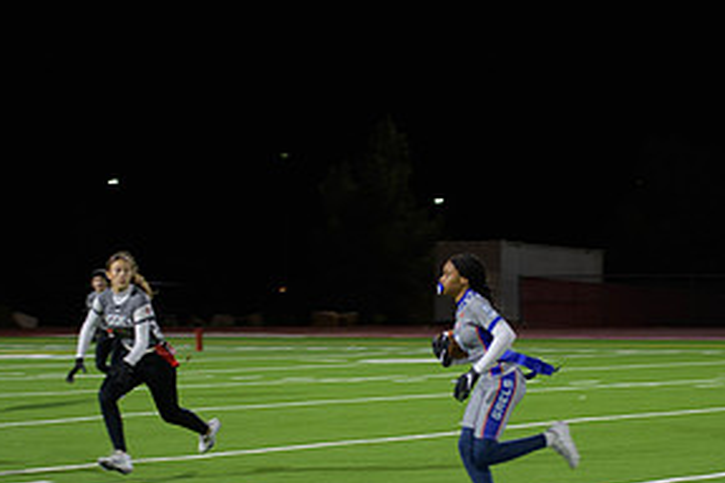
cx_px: 393
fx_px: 2839
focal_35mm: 141
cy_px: 399
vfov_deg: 9.7
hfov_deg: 14.5
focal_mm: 70
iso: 800
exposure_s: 1/200
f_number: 2.8
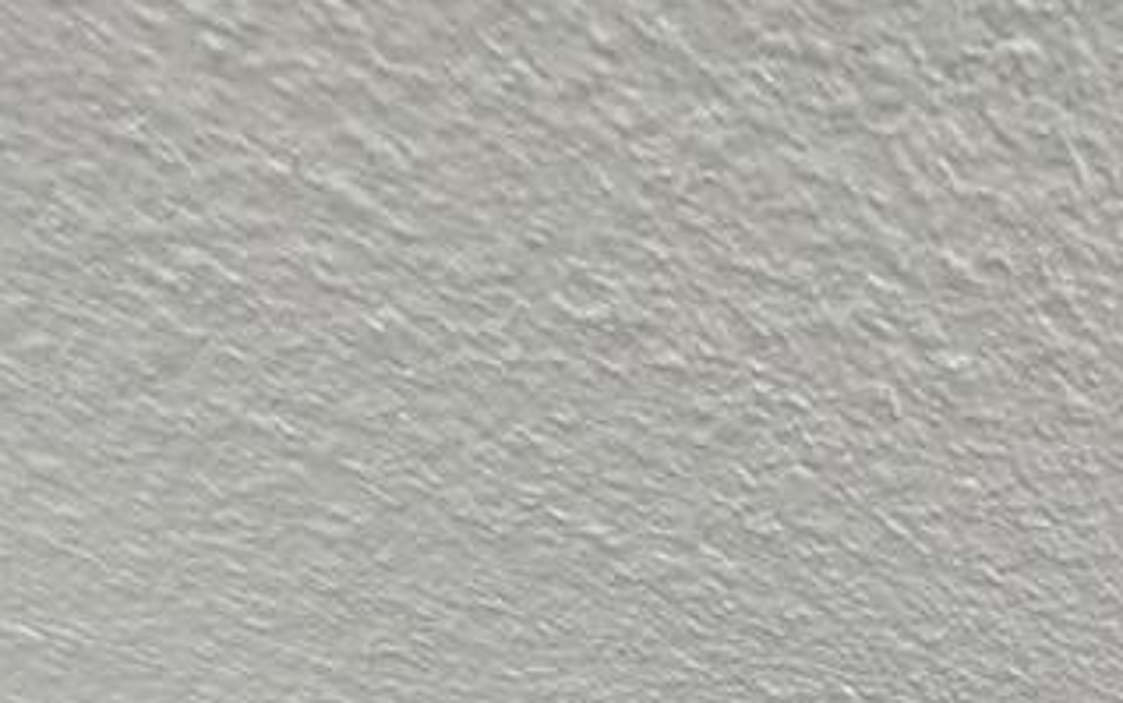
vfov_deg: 11.5
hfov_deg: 29.2
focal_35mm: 52
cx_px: 1554
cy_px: 2113
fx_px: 1592
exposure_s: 1/60
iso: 320
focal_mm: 2.2
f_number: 2.2
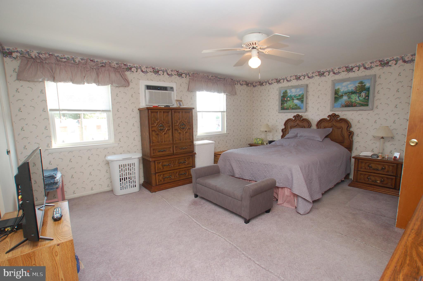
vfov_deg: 71.9
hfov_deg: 95.0
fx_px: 194
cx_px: 212
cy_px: 140
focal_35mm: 16
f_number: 4.5
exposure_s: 1/60
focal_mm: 11
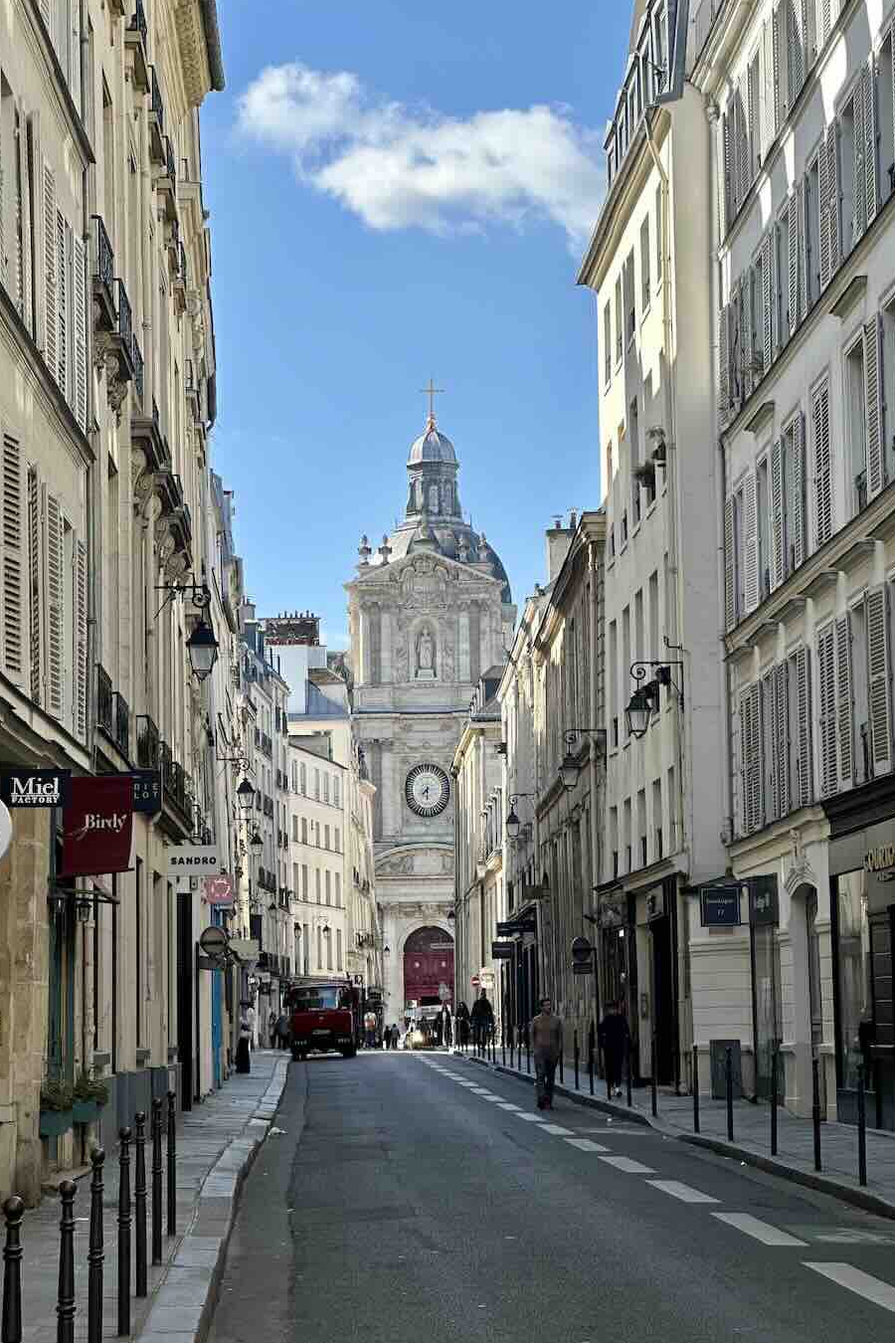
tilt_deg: +6.0
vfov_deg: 25.1
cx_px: 470
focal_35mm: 81
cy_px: 676
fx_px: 3020
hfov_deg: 16.9
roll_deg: +0.2
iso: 32
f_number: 2.8
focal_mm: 9
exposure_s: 1/428
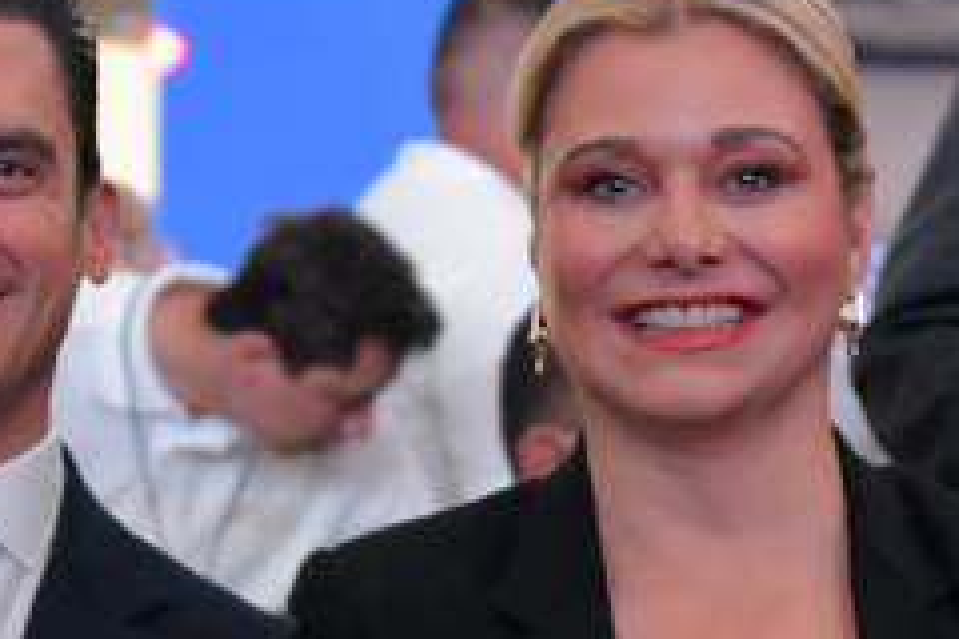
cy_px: 707
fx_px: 3996
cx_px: 583
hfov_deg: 13.7
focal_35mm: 150
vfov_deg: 9.1
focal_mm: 30
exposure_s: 1/125
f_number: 2.8
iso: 4000
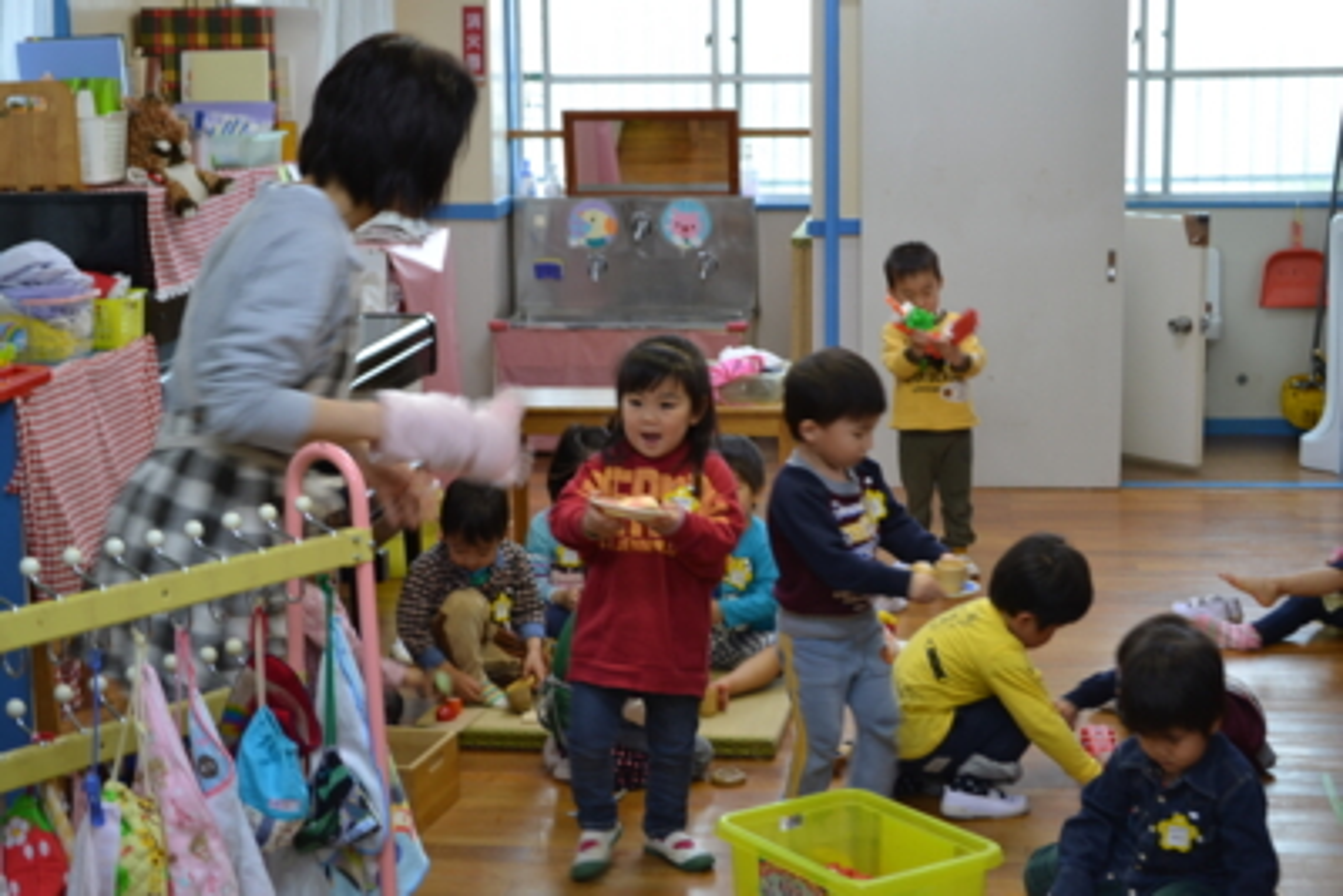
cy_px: 448
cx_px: 672
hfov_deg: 31.9
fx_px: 2351
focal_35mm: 63
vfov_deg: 21.6
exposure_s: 1/20
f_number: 5.3
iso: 400
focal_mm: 42
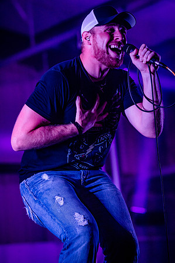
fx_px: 1133
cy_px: 132
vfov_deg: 13.3
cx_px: 88
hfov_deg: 8.8
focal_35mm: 155
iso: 5000
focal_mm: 155
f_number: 4.5
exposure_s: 1/250
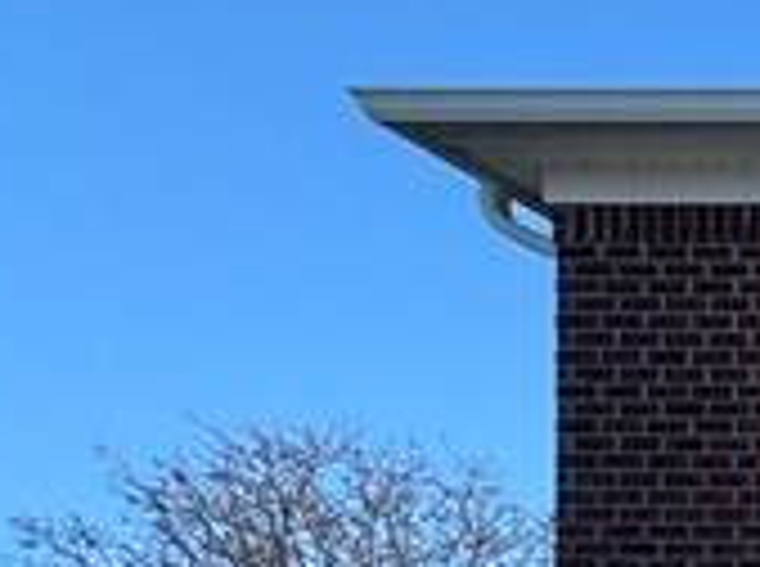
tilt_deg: +0.4
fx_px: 1862
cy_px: 1094
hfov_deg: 12.2
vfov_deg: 14.6
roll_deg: +0.3
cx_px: 2172
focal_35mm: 85
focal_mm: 2.22
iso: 40
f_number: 2.2
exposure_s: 1/552
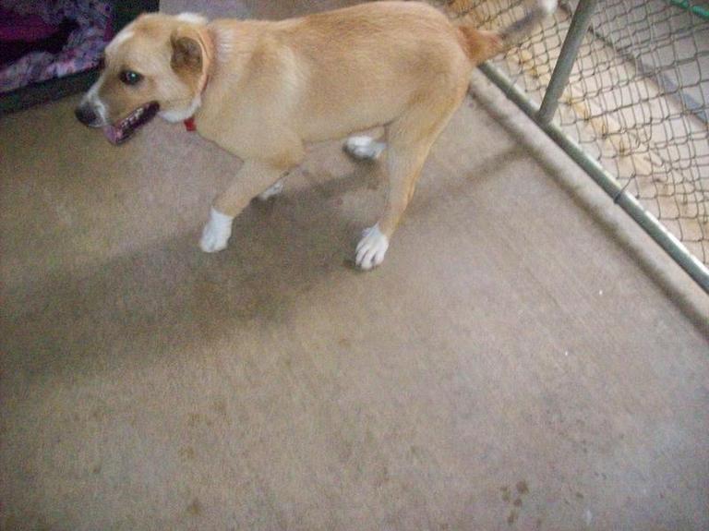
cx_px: 354
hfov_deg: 51.4
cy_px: 266
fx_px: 737
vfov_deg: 39.6
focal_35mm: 36
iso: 800
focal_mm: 6
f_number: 2.7
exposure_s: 1/128
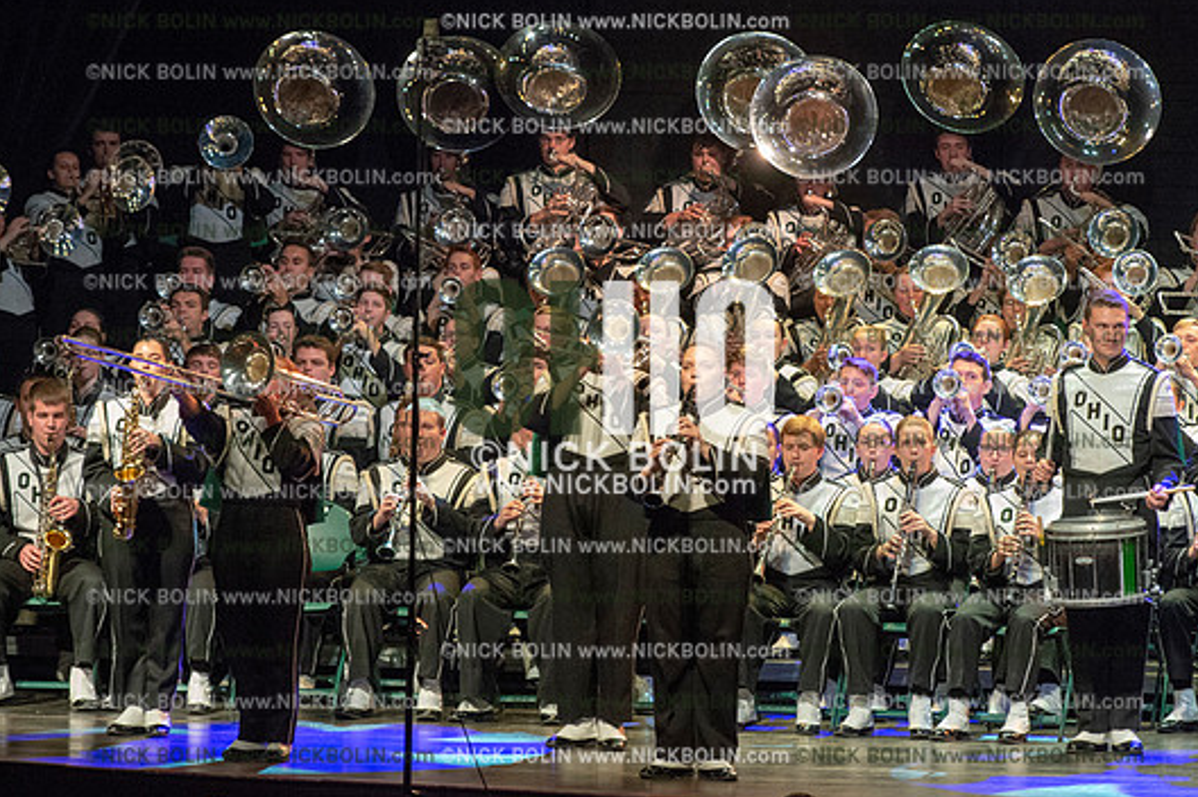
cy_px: 387
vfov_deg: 6.4
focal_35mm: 214
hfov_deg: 9.6
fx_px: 7117
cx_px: 614
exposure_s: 1/250
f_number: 5.6
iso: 8000
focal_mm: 195
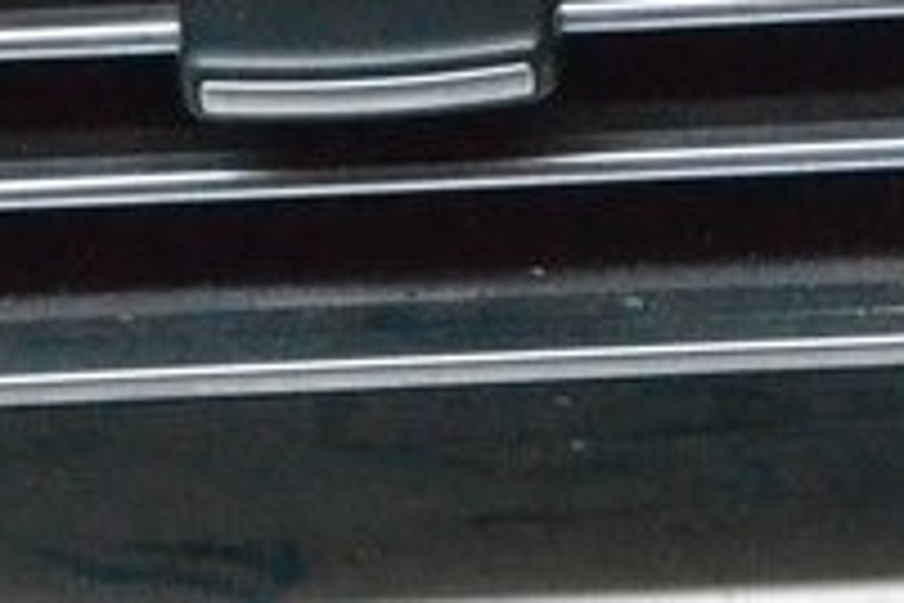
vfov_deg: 5.9
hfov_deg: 8.9
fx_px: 5750
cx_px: 1034
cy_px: -371
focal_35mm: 229
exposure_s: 1/125
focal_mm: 30
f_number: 10
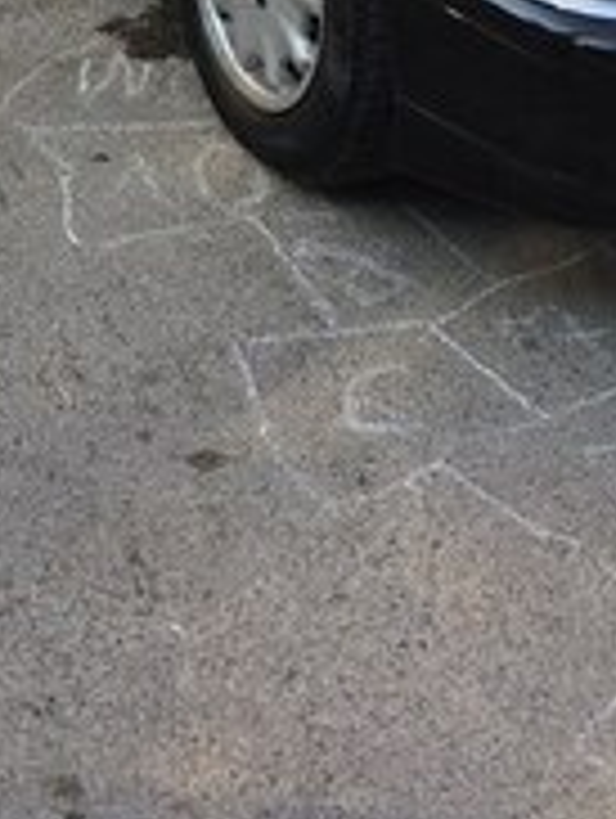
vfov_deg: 22.9
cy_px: -126
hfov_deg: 18.5
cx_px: 94
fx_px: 1870
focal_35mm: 79
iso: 32
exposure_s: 1/391
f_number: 2.2
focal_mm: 4.15
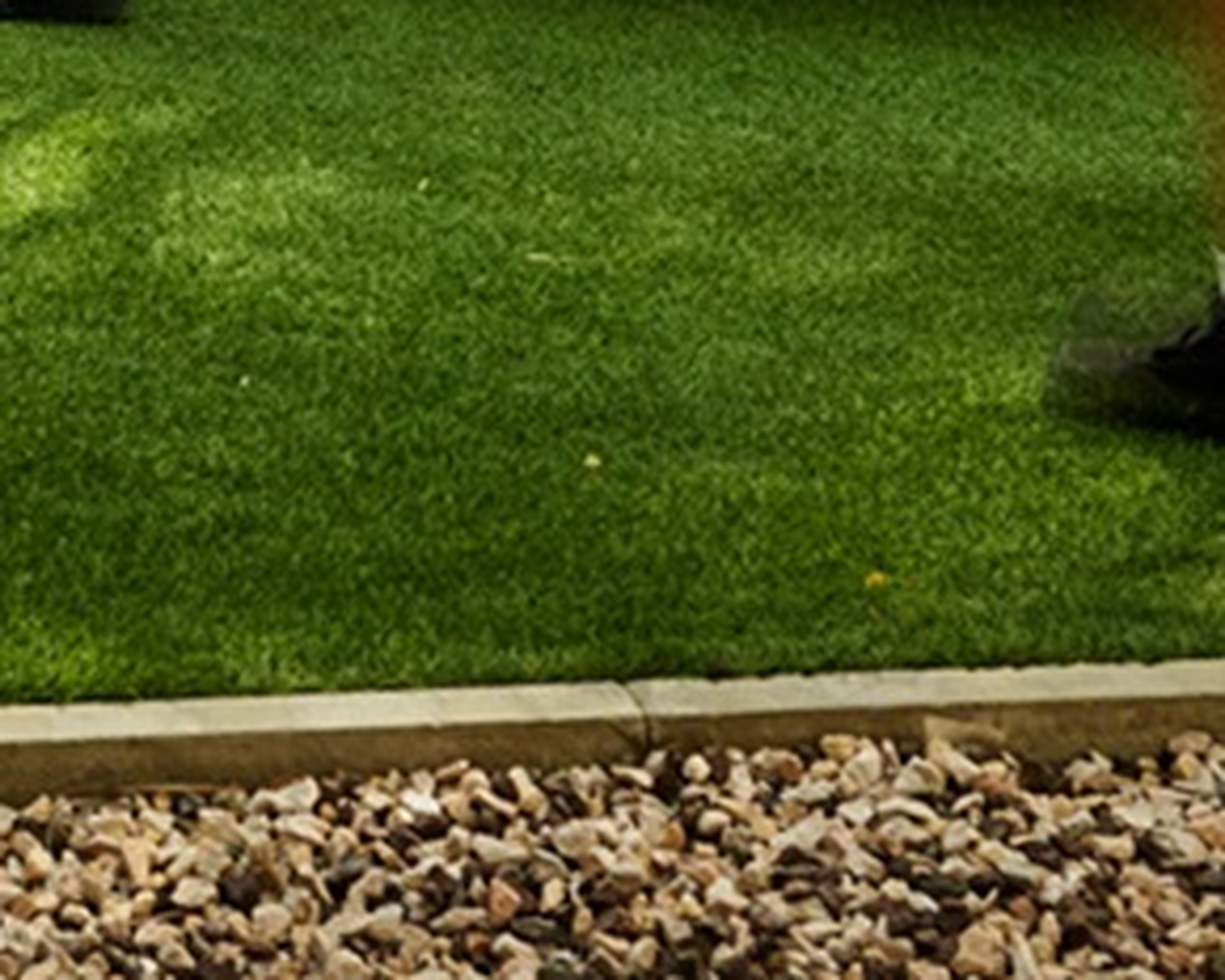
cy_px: -1299
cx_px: -76
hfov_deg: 14.3
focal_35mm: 132
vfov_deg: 10.3
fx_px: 4786
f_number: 5.6
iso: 125
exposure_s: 1/20
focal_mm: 24
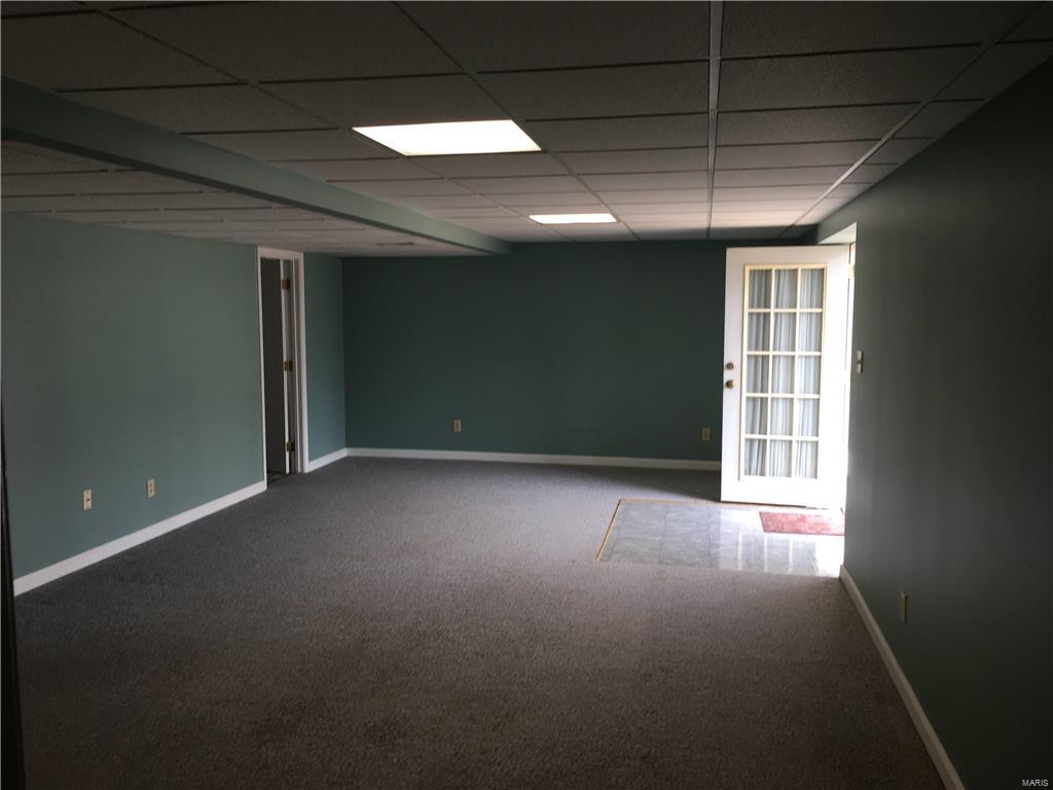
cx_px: 526
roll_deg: +0.5
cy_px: 395
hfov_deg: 61.7
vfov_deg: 48.2
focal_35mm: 29
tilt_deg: -5.4
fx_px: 882
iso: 32
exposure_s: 1/60
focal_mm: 4.15
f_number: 2.2
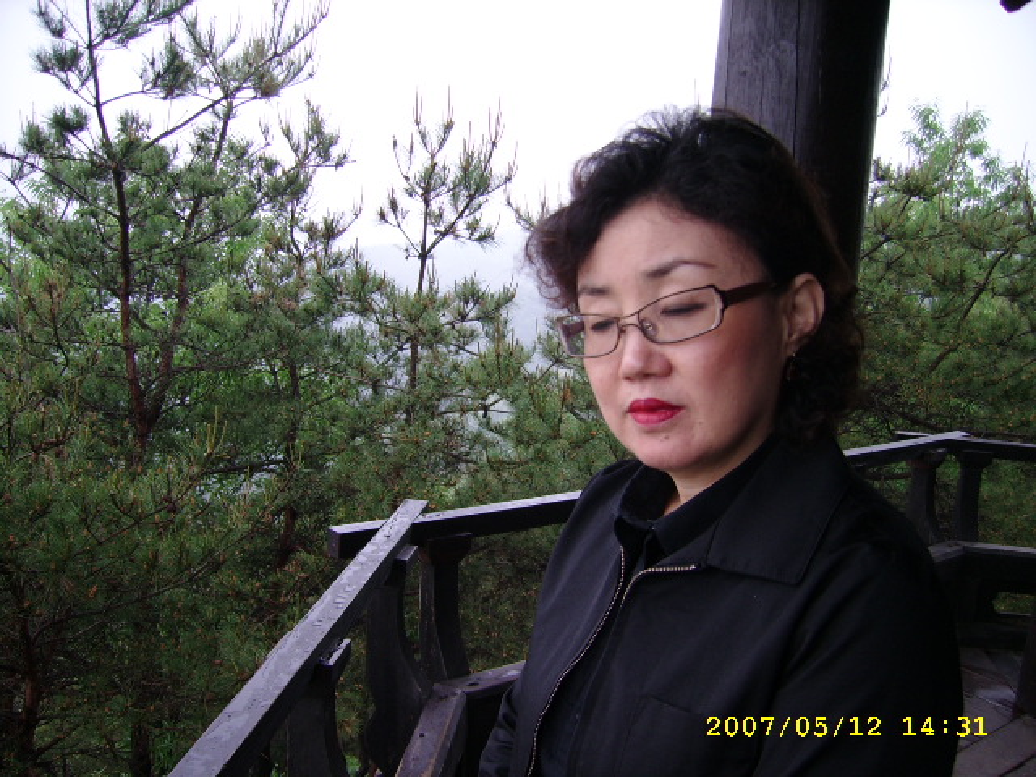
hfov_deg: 52.6
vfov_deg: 40.7
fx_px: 1047
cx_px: 518
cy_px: 388
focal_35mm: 35
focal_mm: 5.95
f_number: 2.8
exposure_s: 1/210
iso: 50
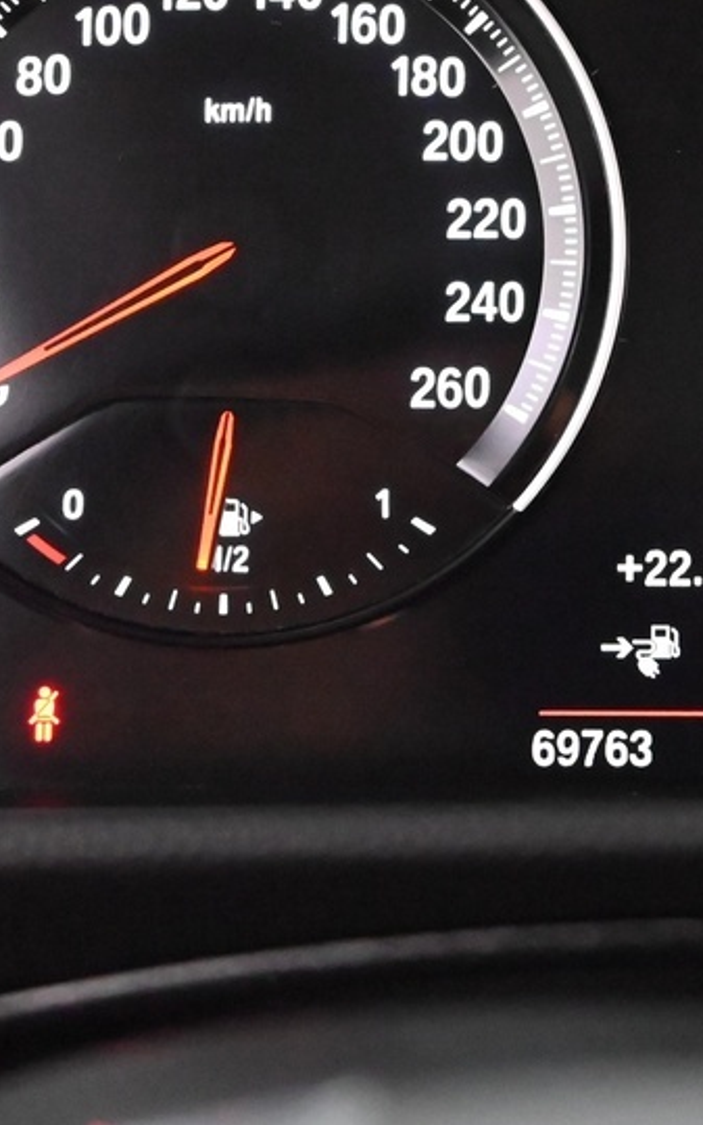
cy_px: 190
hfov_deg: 13.2
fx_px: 3003
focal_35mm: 98
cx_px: 672
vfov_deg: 20.9
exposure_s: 1/60
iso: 11400
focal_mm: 32
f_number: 4.8
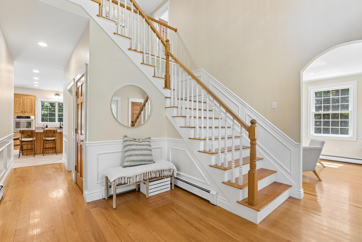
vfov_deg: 73.8
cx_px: 181
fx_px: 161
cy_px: 121
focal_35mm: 16
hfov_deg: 96.7
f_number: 7.1
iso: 320
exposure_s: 1/10
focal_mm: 16
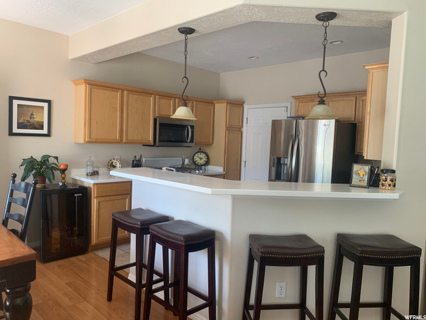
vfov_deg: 53.1
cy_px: 160
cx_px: 213
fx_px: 320
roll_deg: -1.9
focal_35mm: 26
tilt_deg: -2.8
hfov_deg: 67.3
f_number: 1.8
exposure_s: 1/71
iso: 100
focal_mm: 4.25
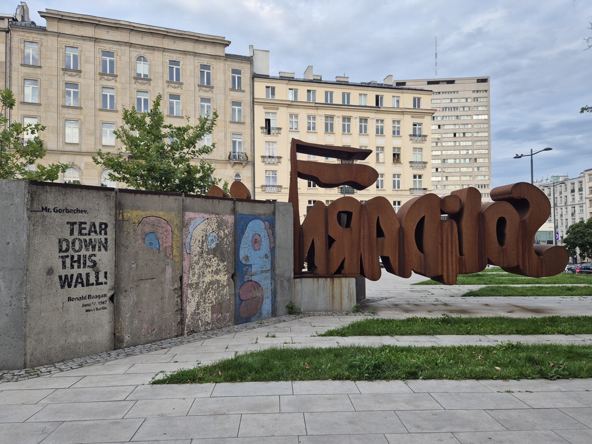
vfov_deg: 58.9
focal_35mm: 23
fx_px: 393
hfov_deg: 73.9
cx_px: 296
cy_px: 222
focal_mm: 5.4
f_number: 1.8
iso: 25
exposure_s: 1/180
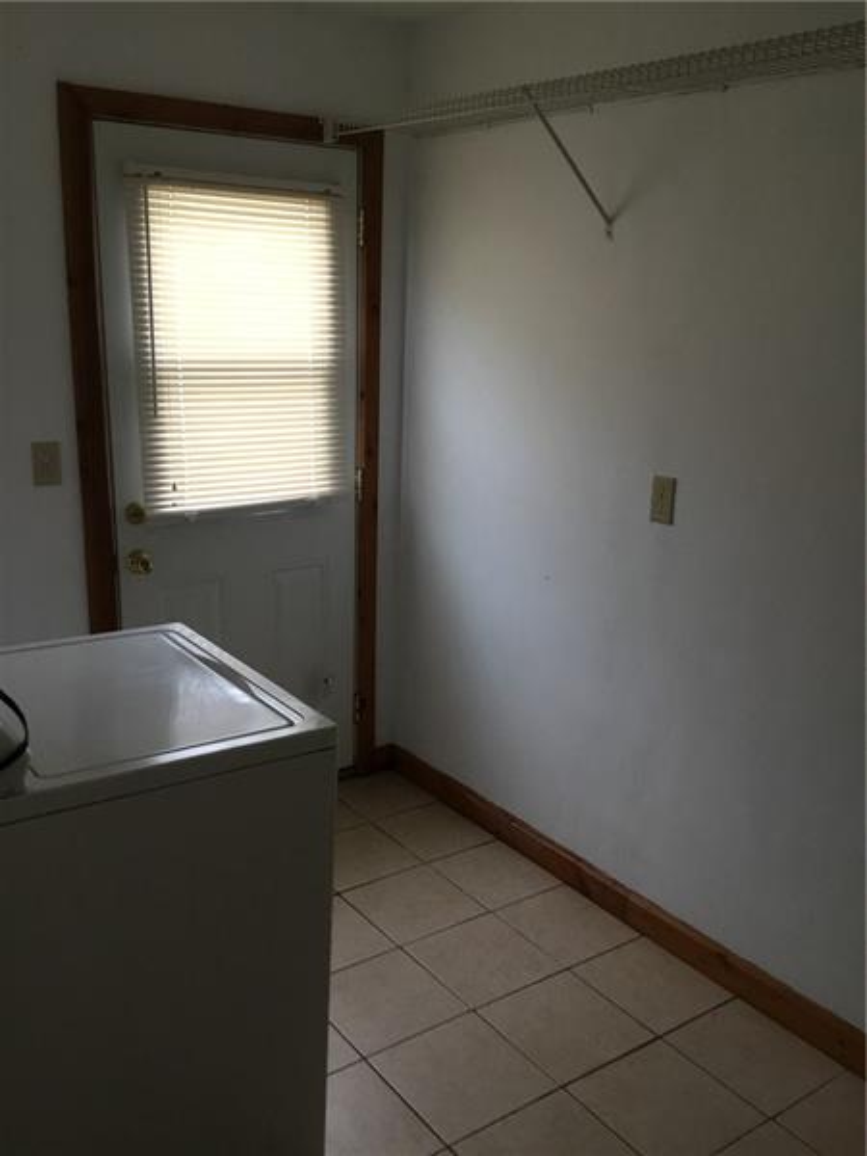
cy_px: 578
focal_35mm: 31
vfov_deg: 58.4
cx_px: 434
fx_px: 1035
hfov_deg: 45.4
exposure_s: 1/30
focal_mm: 3.3
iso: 100
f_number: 2.4
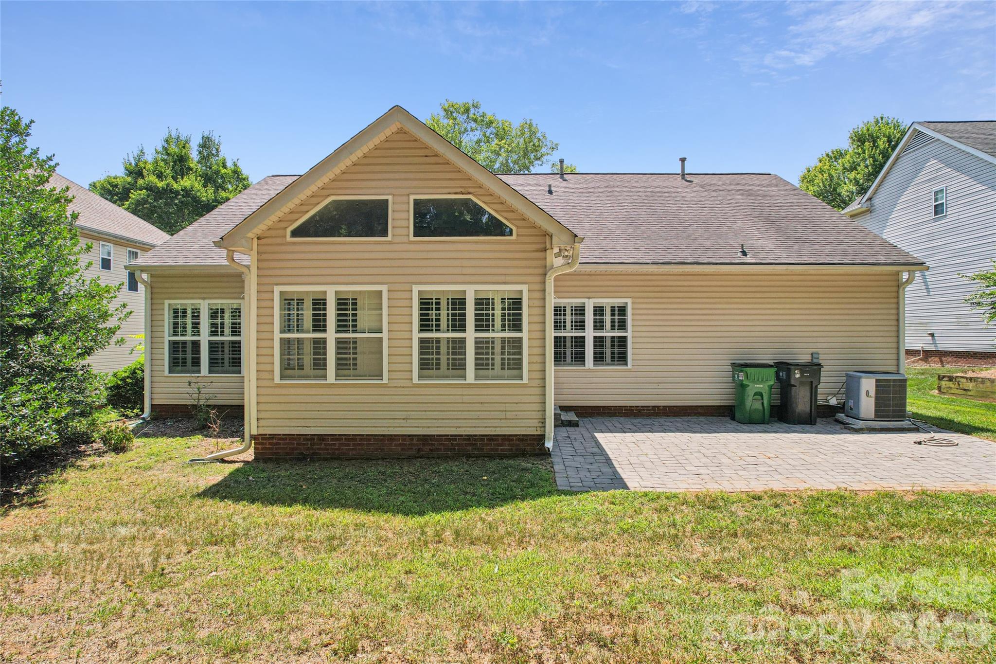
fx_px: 609
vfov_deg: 57.2
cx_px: 498
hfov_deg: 78.6
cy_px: 332
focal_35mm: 22
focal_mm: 8.4
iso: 100
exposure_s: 1/200
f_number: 2.8
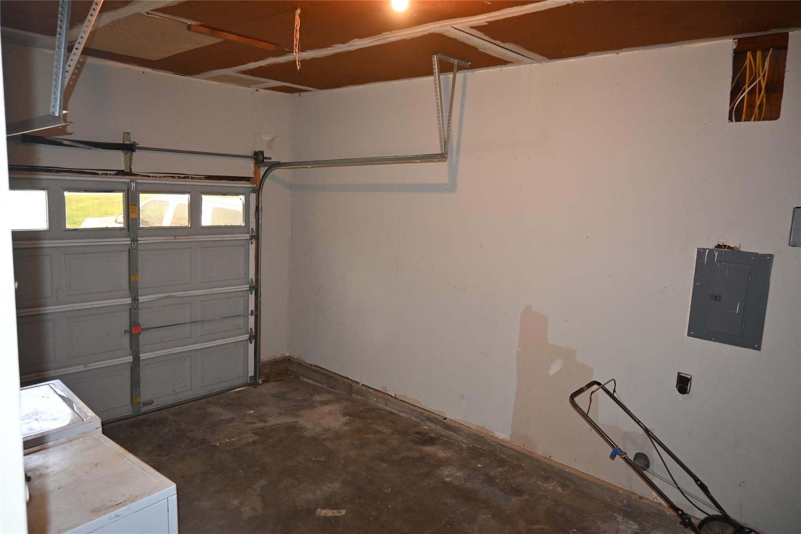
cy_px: 267
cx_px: 400
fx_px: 534
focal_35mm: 24
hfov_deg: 73.7
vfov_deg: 53.1
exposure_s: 1/60
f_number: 3.5
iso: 800
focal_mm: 16
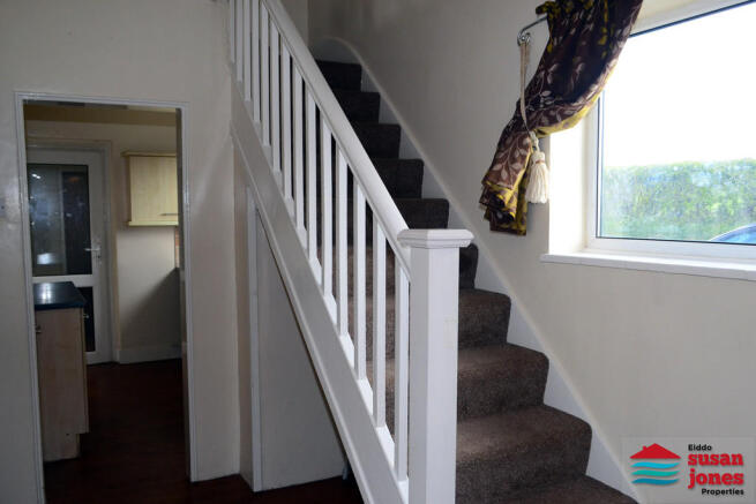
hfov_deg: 61.9
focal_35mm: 30
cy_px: 252
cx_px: 378
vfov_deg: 43.6
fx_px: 630
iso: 800
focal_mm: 20
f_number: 6.3
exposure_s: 1/160
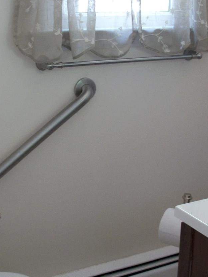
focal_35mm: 65
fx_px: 521
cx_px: 106
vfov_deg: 29.8
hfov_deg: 22.6
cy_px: 143
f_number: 3.1
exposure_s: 1/10
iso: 160
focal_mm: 6.3
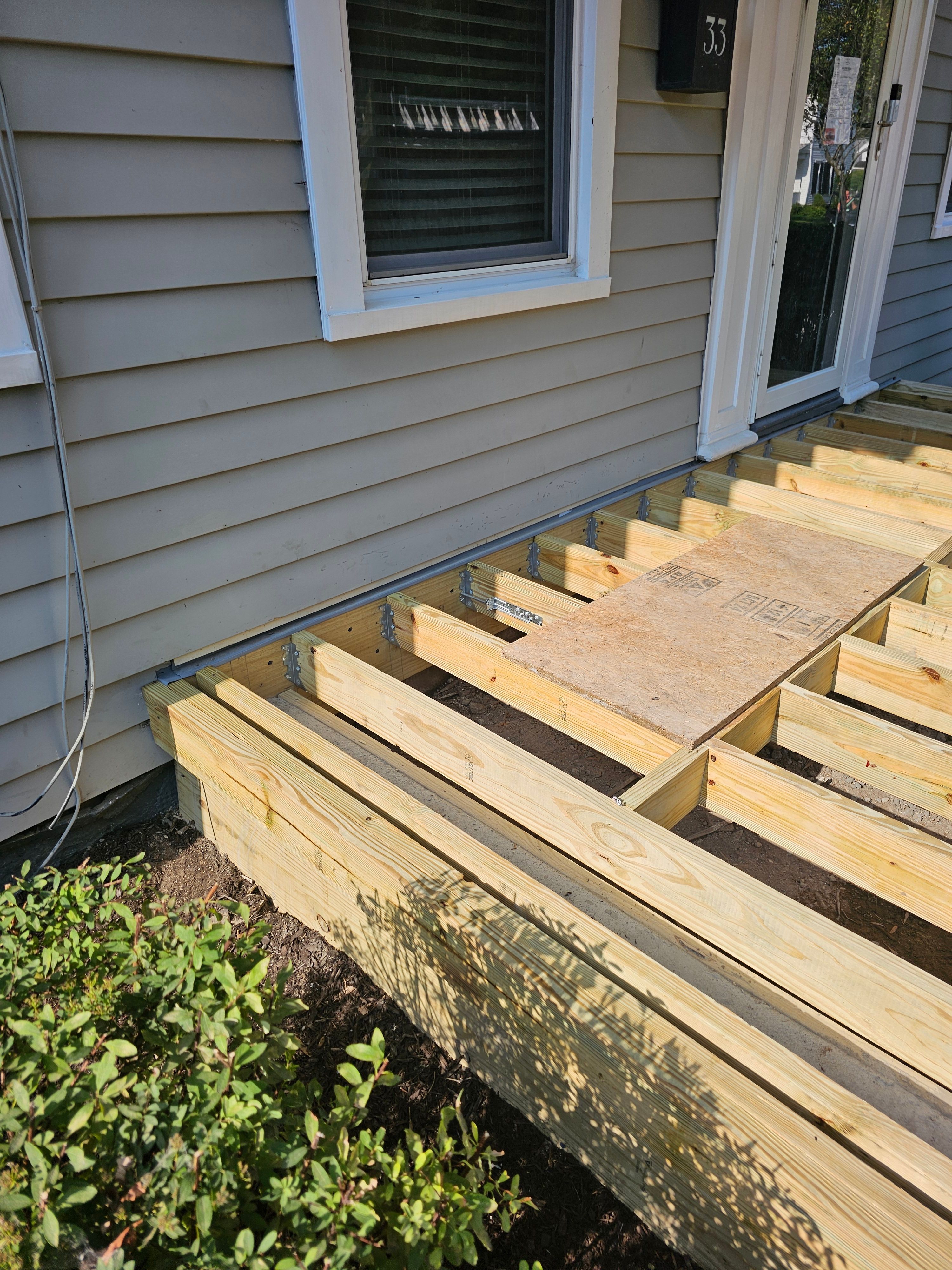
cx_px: 476
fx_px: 843
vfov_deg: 73.9
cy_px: 635
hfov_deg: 58.9
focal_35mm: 23
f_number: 1.7
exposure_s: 1/481
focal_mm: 6.3
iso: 10
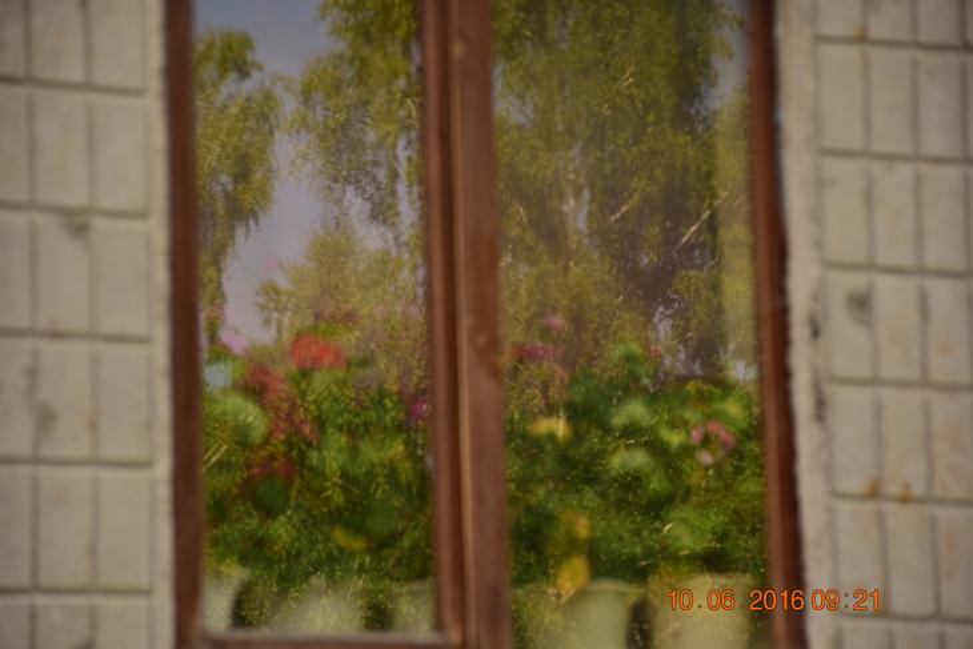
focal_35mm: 147
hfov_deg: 14.0
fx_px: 3974
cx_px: 486
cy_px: 324
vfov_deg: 9.3
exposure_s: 1/250
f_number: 5.6
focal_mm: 98
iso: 100
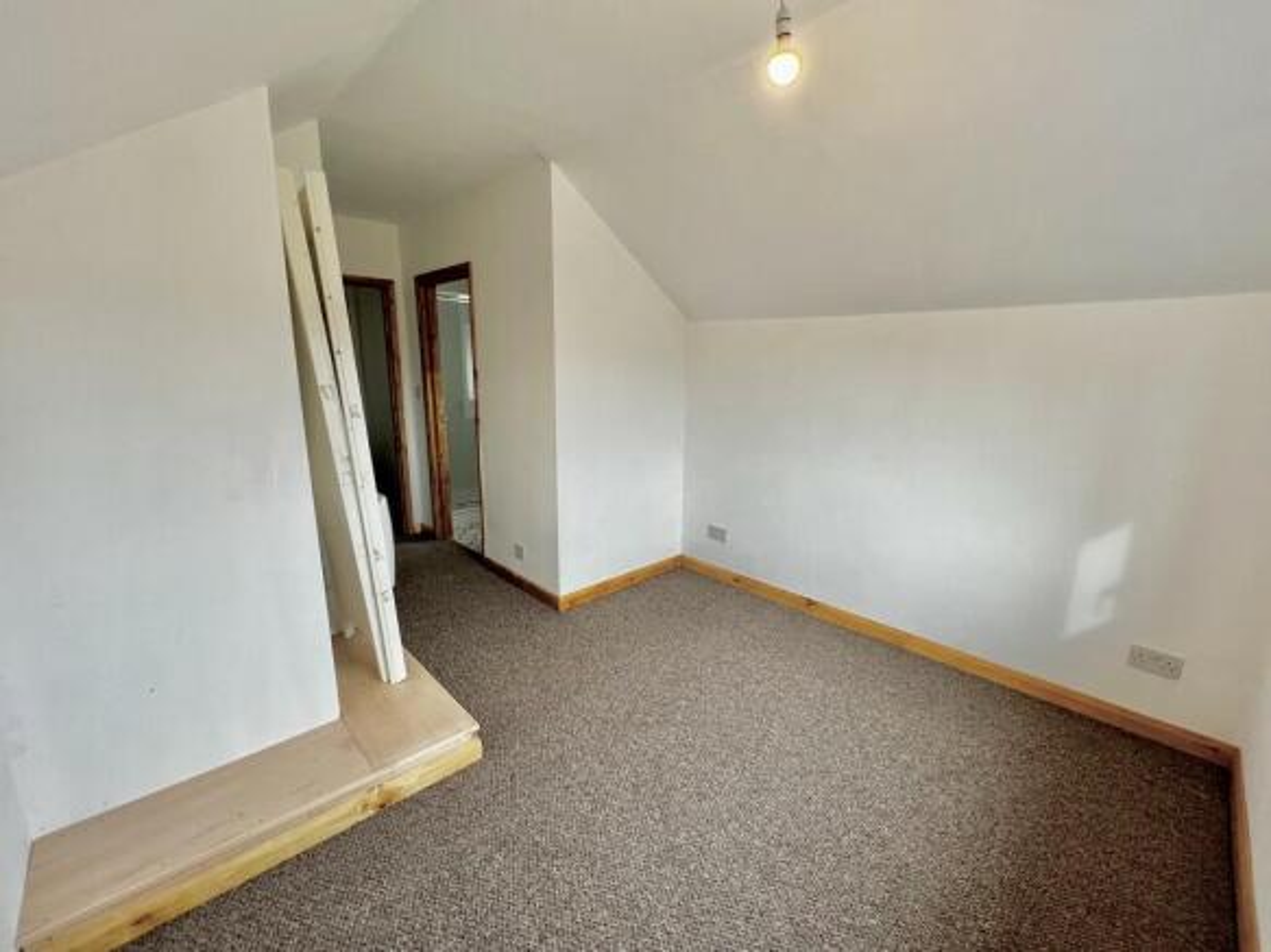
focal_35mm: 13
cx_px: 636
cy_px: 476
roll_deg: +1.9
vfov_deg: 89.9
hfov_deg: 106.2
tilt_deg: -11.9
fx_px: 477
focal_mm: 1.57
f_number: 1.8
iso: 125
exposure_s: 1/99
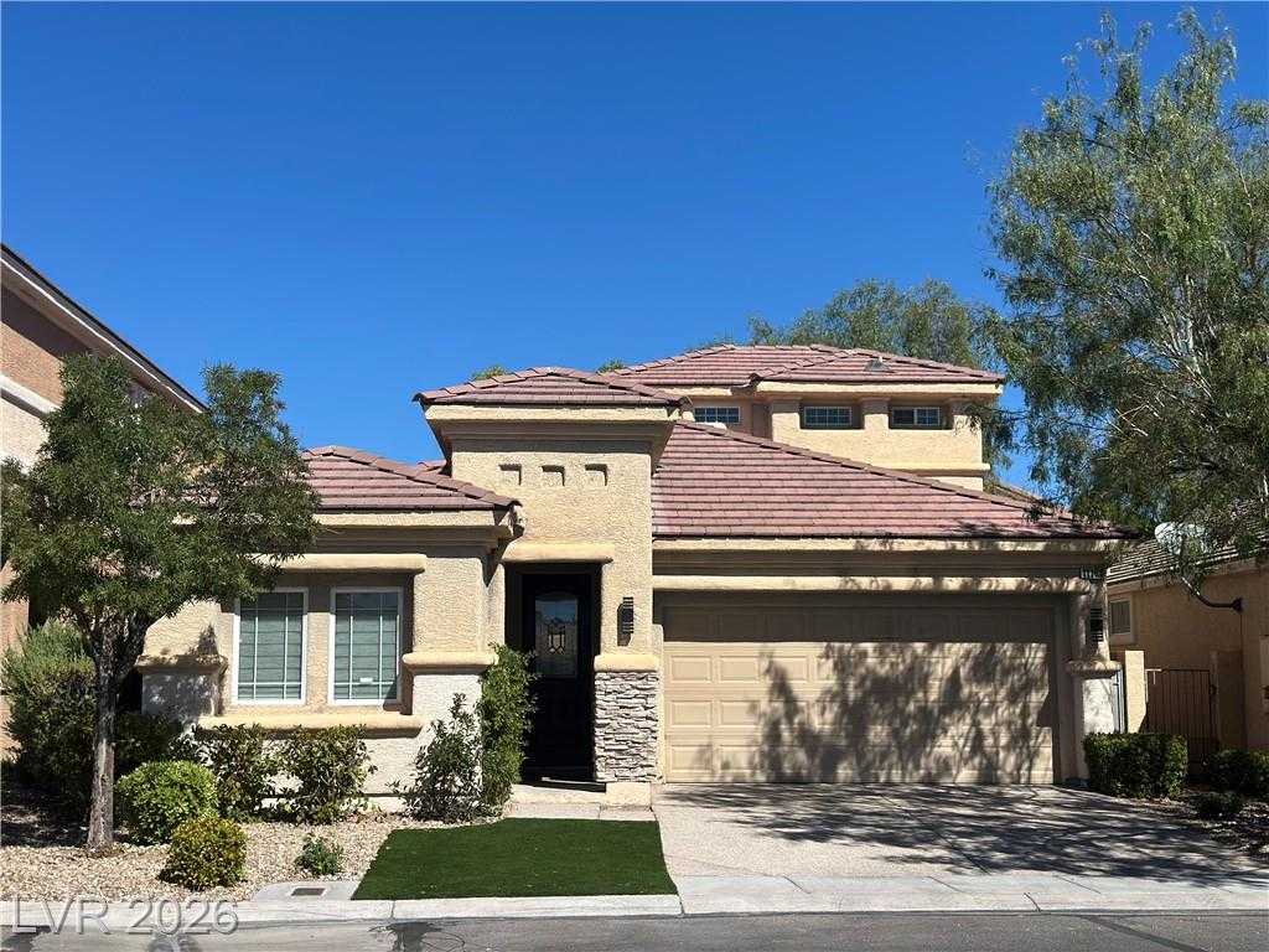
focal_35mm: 48
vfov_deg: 30.3
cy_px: 476
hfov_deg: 39.7
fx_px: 1760
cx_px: 634
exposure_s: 1/8197
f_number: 1.78
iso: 100
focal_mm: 6.86
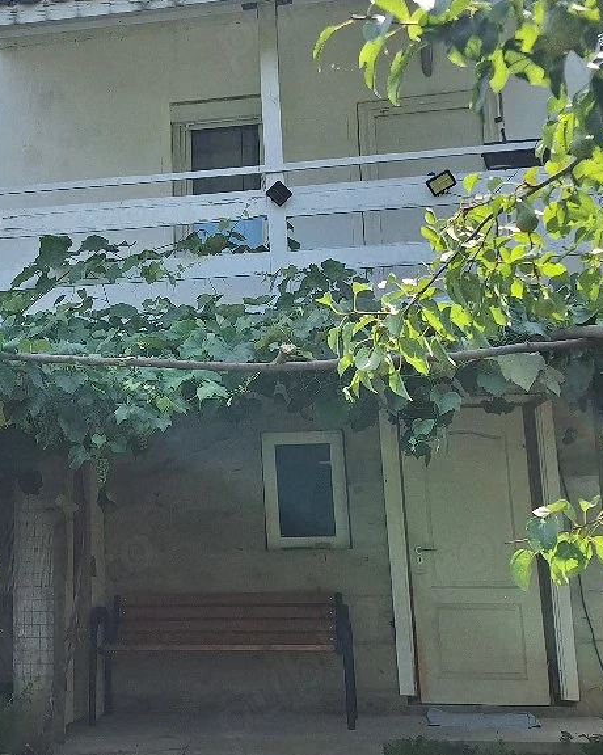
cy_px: 348
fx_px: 1161
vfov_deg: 36.0
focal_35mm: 52
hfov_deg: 28.3
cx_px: 101
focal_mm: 5.54
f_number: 1.8
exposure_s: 1/1667
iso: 40
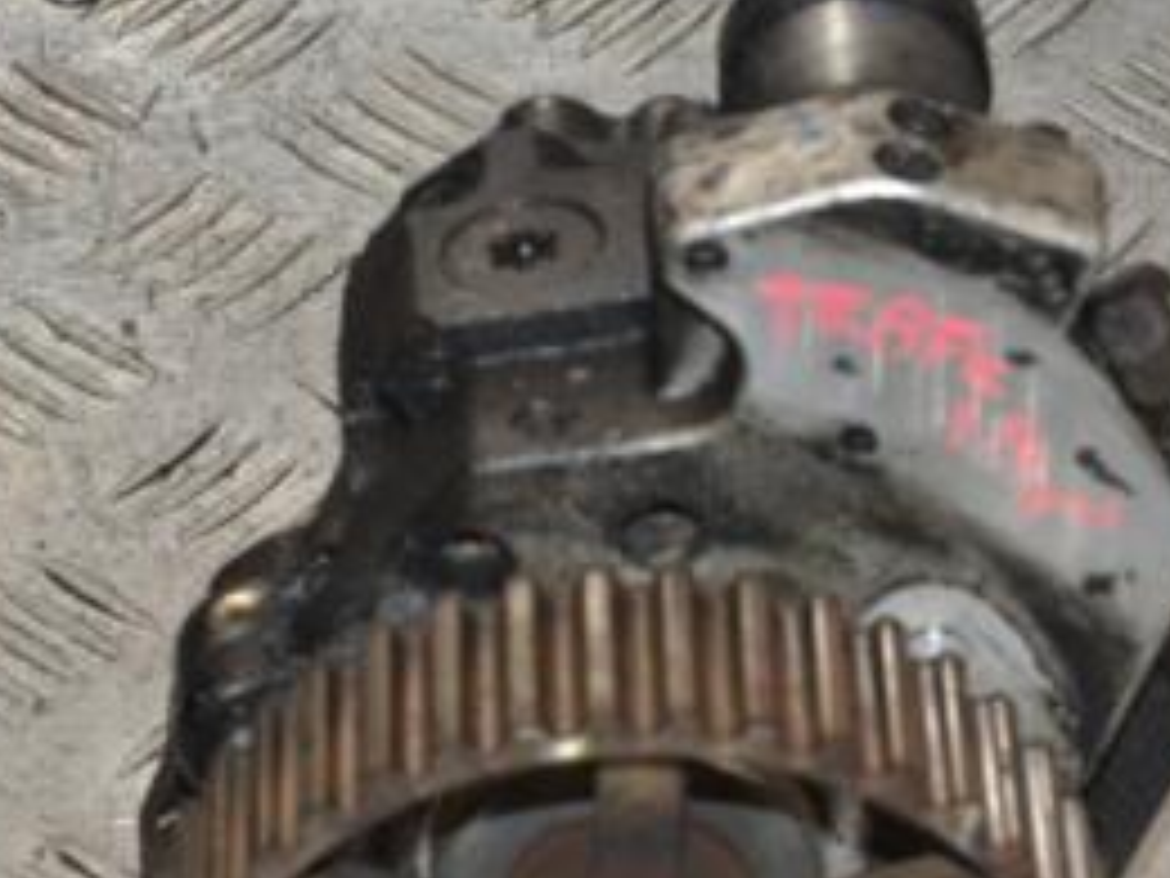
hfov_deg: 10.2
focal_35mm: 193
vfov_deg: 7.7
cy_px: 635
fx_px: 6523
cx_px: 639
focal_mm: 58
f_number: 9
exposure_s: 1/200
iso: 800
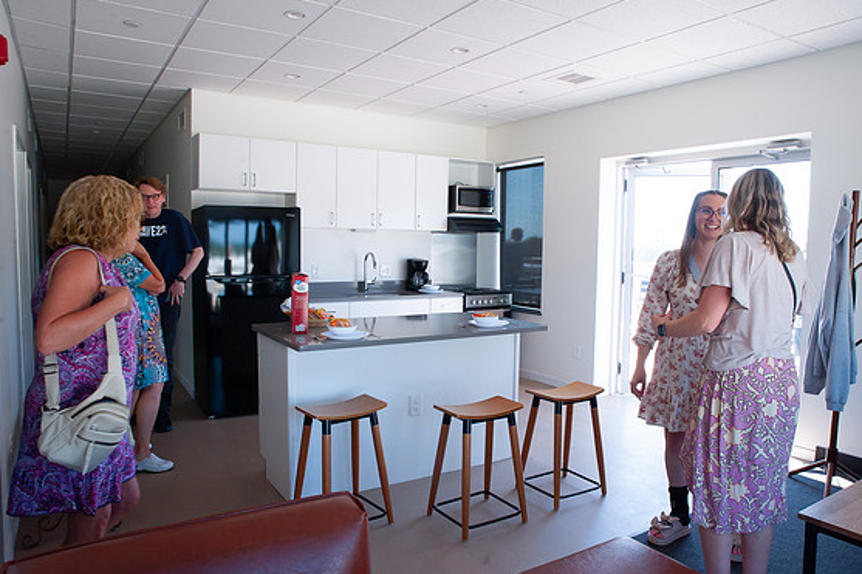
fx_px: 598
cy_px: 283
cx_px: 446
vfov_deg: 51.3
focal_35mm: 25
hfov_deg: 71.5
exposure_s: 1/160
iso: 1250
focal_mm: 24
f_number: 13
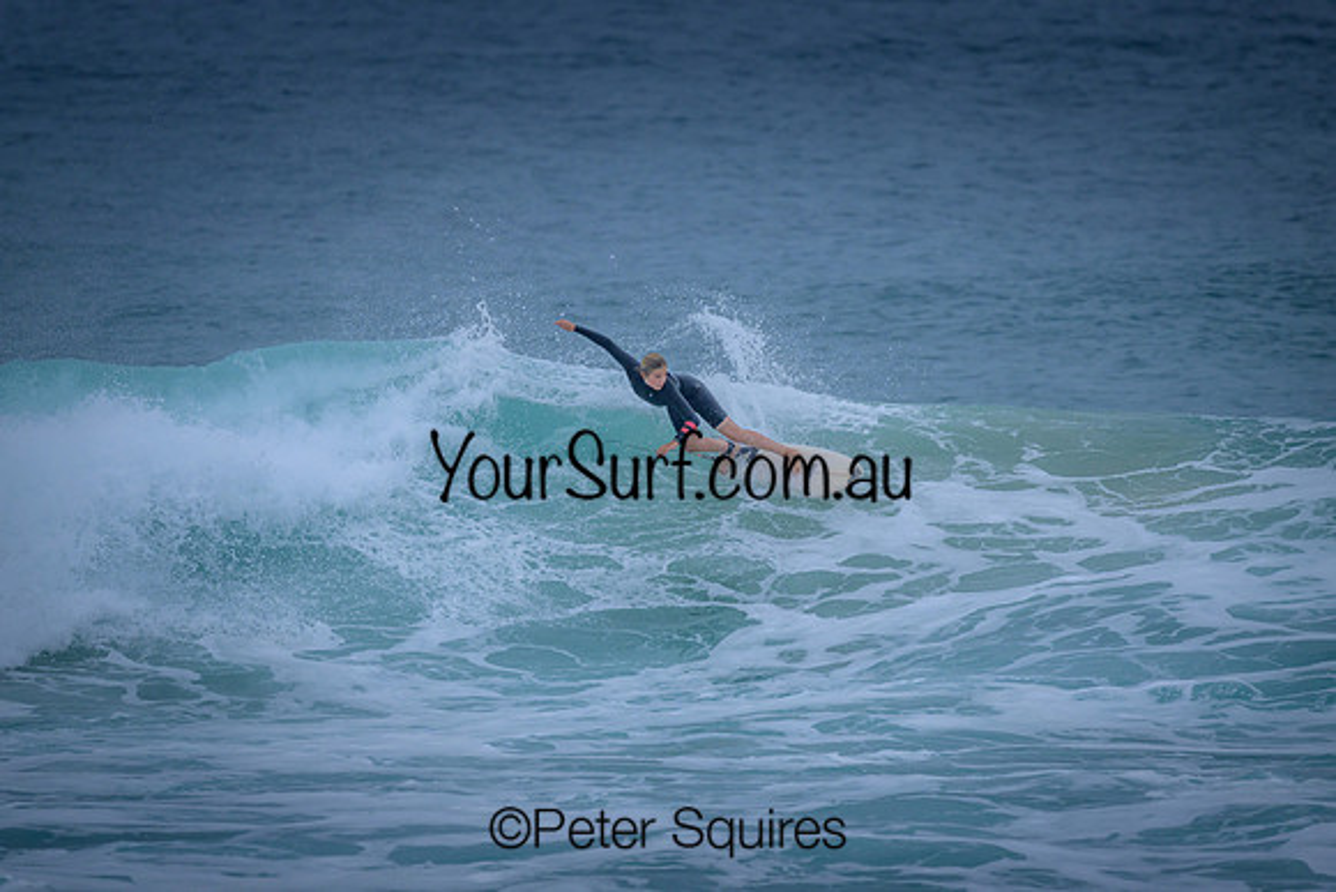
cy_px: 446
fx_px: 29694
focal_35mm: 800
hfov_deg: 2.6
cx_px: 668
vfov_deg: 1.7
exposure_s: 1/2000
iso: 1000
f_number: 6.3
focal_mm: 800
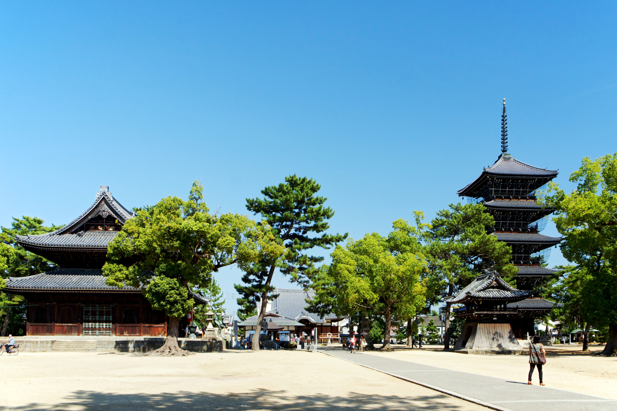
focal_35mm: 27
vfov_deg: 47.9
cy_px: 206
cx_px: 308
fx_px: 462
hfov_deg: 67.4
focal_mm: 18
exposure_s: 1/100
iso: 200
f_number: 9
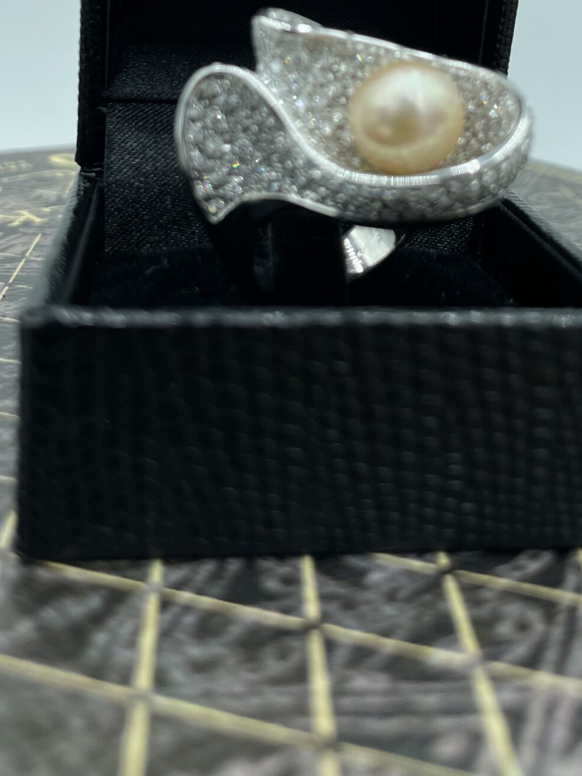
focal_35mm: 51
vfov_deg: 35.5
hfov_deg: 28.5
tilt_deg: -8.0
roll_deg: -3.5
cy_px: 93
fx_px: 1143
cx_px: 341
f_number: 1.6
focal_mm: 4.2
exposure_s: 1/651
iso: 32
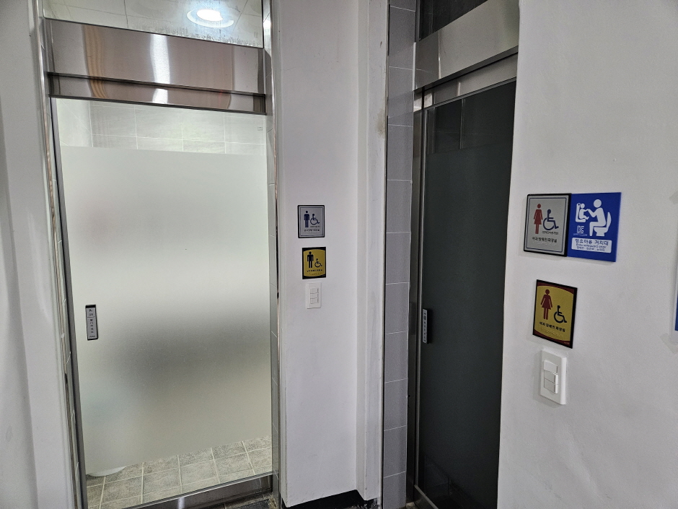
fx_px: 450
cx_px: 339
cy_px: 254
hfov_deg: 73.9
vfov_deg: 58.9
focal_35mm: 23
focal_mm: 5.4
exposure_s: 1/120
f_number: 1.8
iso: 500
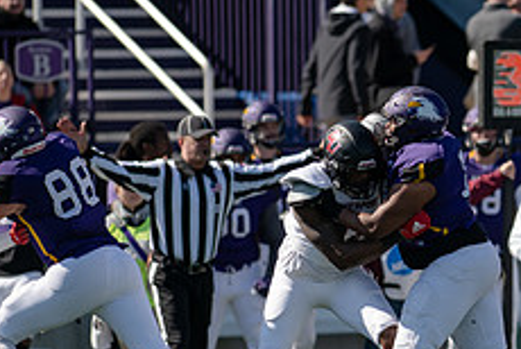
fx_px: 10940
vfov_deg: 1.8
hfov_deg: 2.7
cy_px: 271
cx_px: 516
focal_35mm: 755
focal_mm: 300
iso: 200
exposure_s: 1/2000
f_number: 3.2
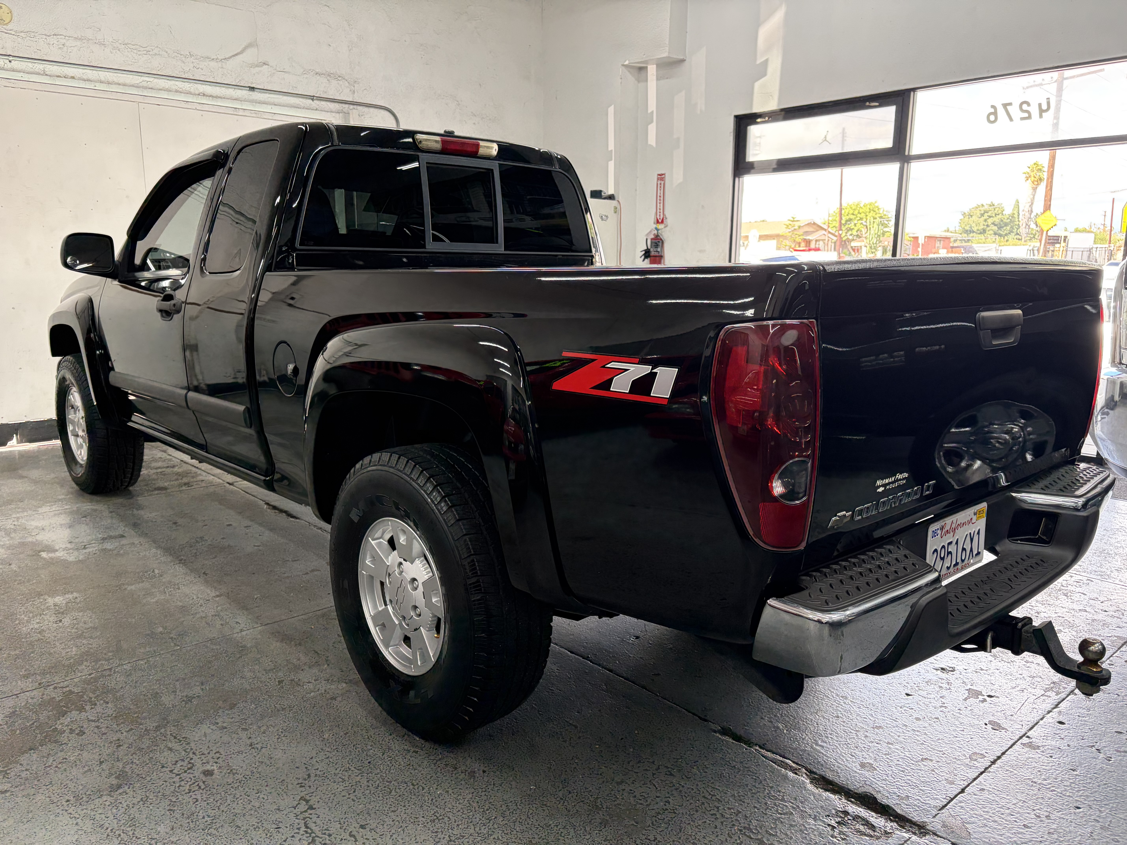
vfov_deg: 53.1
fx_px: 846
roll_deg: +0.1
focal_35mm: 26
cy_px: 422
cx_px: 564
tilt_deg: -10.2
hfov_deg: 67.3
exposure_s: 1/120
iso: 200
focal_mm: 5.96
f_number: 1.6
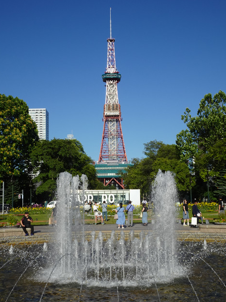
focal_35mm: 44
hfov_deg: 32.9
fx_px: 383
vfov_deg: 42.9
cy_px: 152
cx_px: 113
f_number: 4.5
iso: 80
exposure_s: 1/1000
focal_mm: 7.06
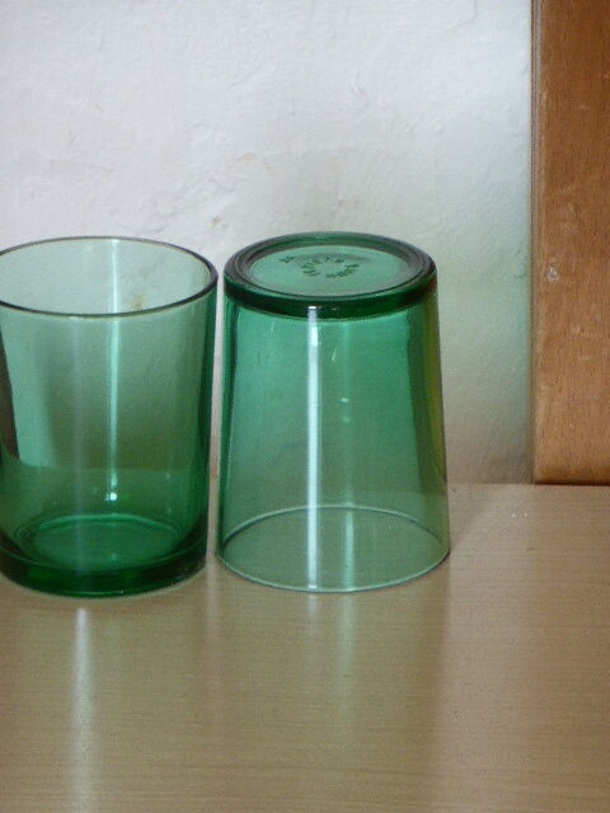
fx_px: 5991
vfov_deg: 7.8
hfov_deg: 5.8
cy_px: 406
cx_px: 305
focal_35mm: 255
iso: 400
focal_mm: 41.3
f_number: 5.6
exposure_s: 1/60
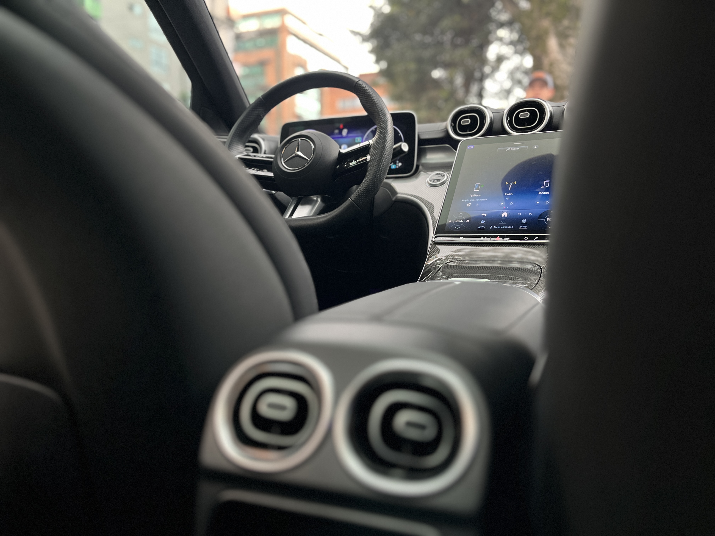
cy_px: 268
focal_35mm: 26
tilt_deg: -6.0
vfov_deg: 53.1
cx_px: 358
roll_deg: -0.4
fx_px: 537
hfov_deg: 67.3
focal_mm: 5.1
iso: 320
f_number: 1.6
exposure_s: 1/60
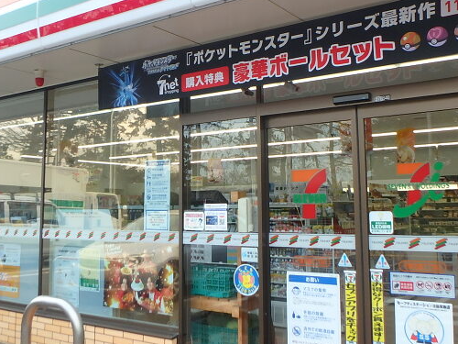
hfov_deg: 46.8
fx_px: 529
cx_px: 222
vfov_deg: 35.9
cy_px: 156
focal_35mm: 40
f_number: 3.5
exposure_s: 1/100
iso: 125
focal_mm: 3.7
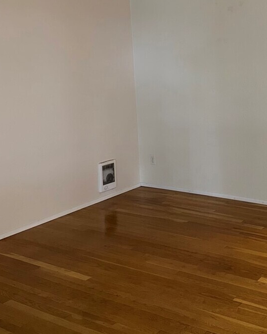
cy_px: 105
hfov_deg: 28.9
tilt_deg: -6.8
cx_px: 245
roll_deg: +1.2
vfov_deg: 36.9
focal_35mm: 50
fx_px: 494
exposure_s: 1/19
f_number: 1.78
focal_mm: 6.76
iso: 50
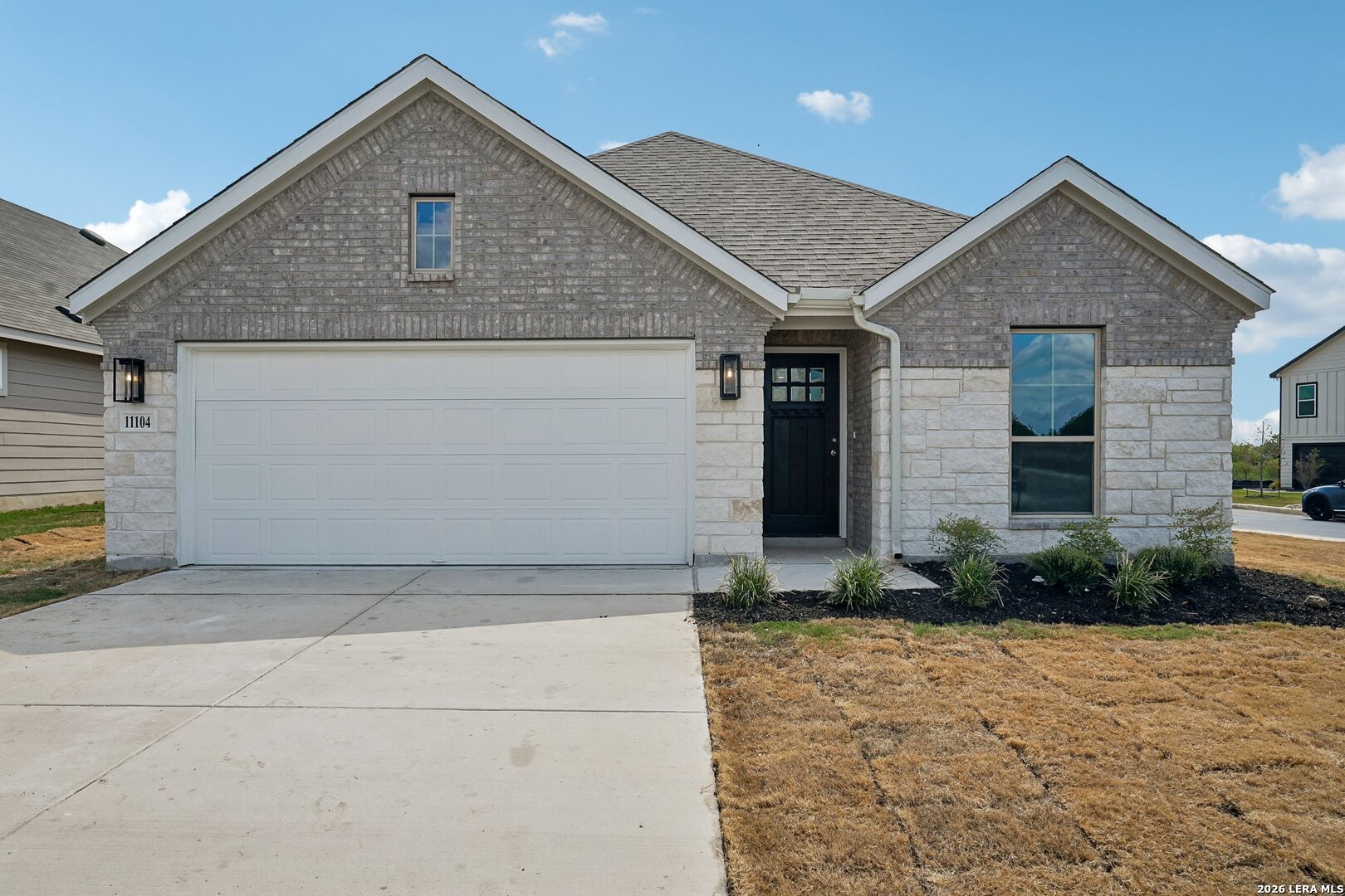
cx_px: 672
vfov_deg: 55.1
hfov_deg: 76.1
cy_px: 448
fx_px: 859
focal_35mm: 23
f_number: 8
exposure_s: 1/250
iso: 200
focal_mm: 23
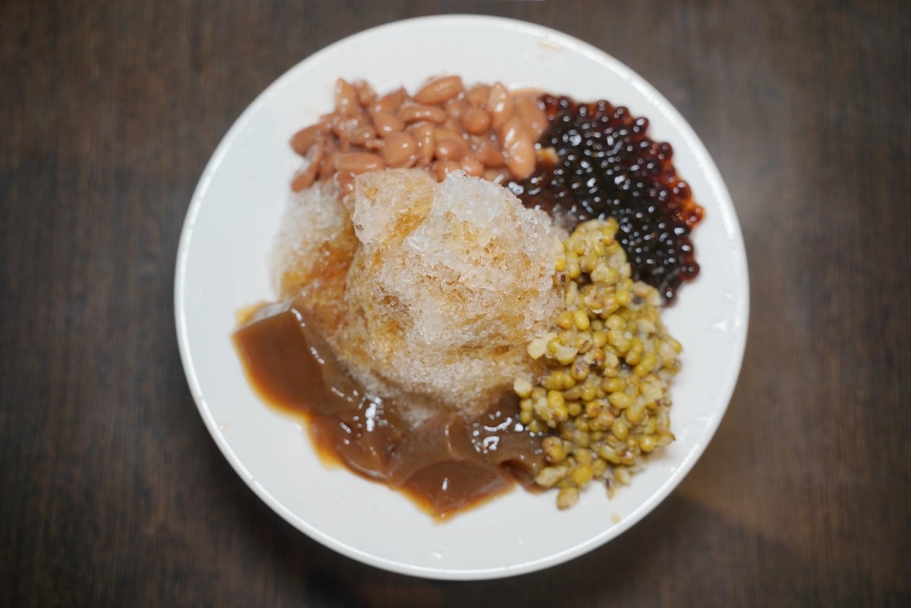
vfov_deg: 38.9
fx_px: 860
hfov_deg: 55.8
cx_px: 456
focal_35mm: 34
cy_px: 304
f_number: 4
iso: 160
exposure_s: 1/60
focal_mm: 34
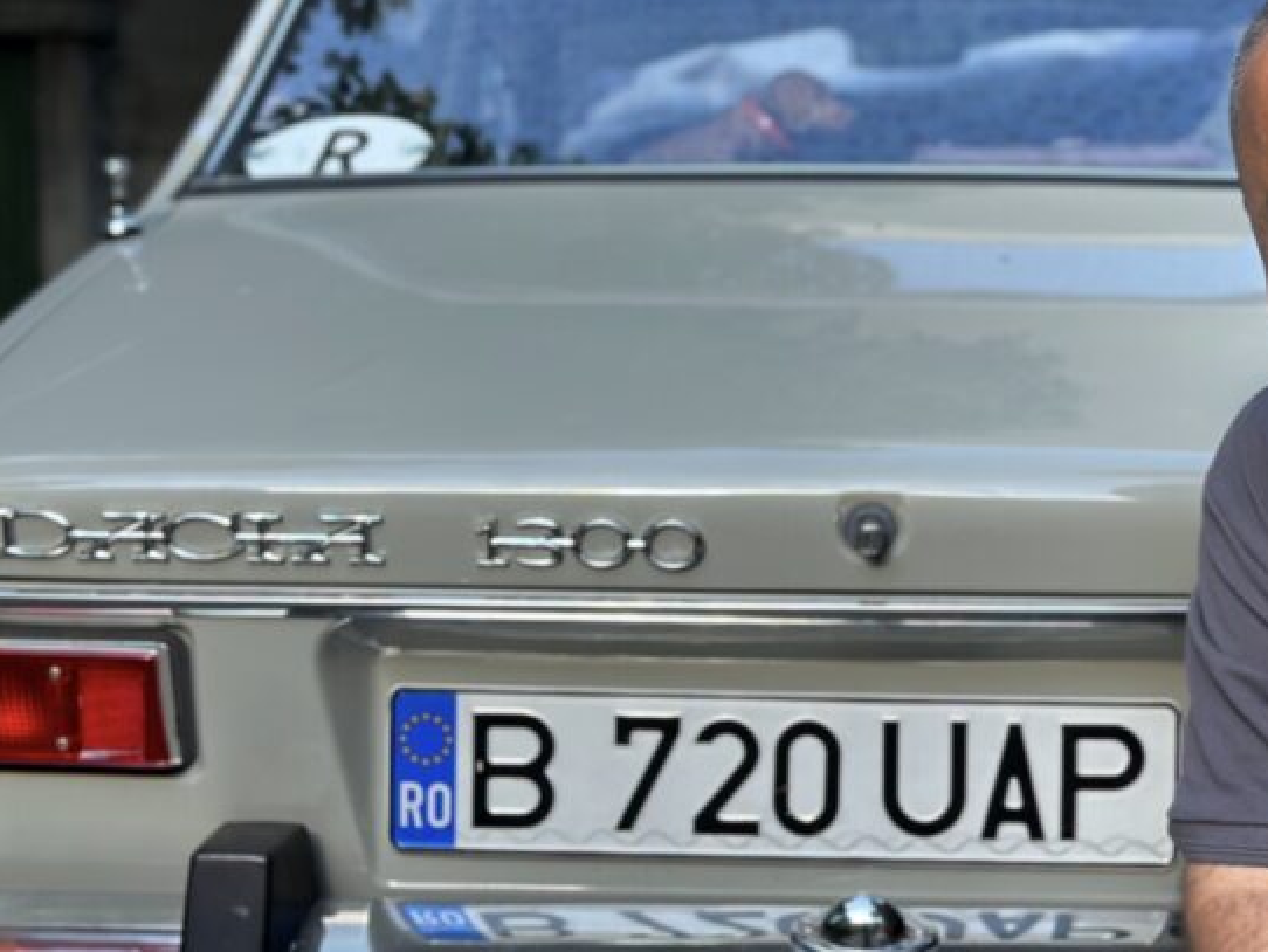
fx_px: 2492
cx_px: 854
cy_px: 447
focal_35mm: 68
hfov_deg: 28.3
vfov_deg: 21.6
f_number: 1.78
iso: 80
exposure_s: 1/604
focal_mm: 6.86
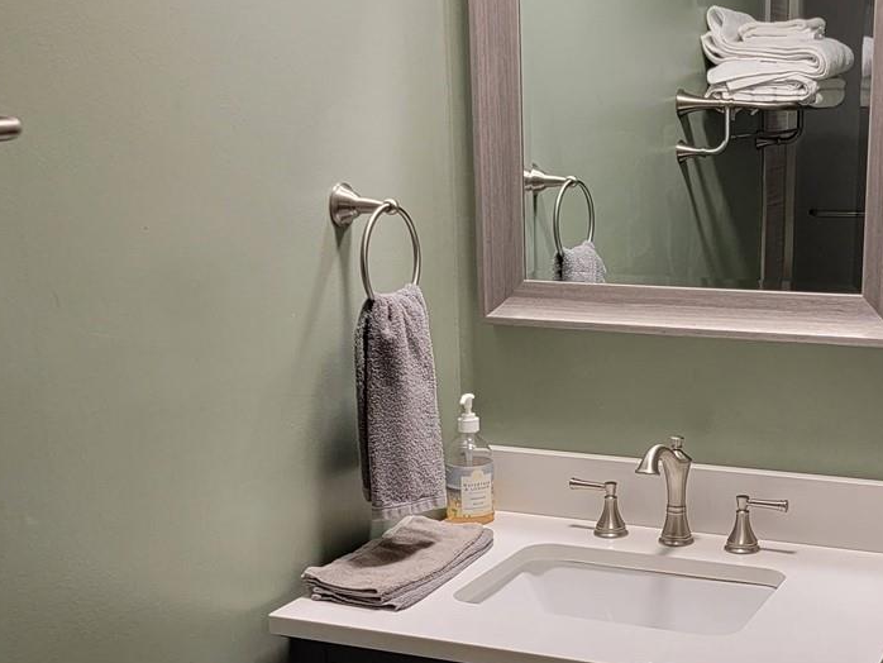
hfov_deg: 34.6
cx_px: 595
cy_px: 409
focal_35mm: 55
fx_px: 1403
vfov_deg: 26.5
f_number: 1.8
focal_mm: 6.7
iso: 160
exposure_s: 1/40
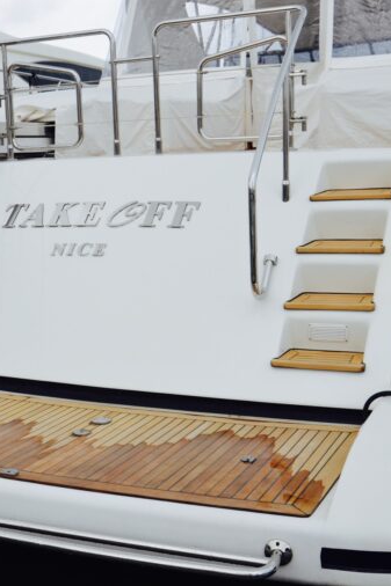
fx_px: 815
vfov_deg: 39.6
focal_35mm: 50
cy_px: 293
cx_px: 104
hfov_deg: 26.7
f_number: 8
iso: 200
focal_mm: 22
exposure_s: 1/250
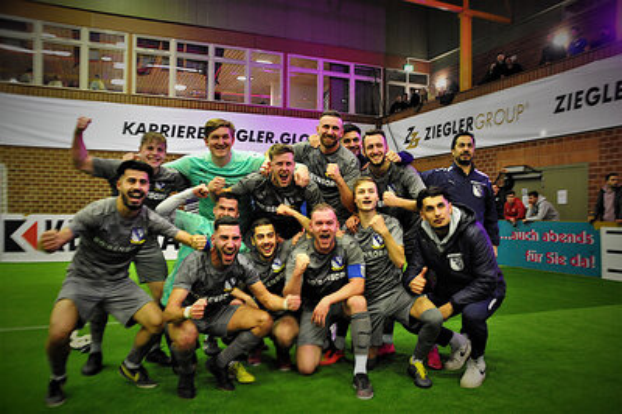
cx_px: 311
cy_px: 207
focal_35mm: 32
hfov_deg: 59.5
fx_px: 544
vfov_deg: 41.6
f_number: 3.8
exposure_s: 1/15
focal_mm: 21
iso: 1600
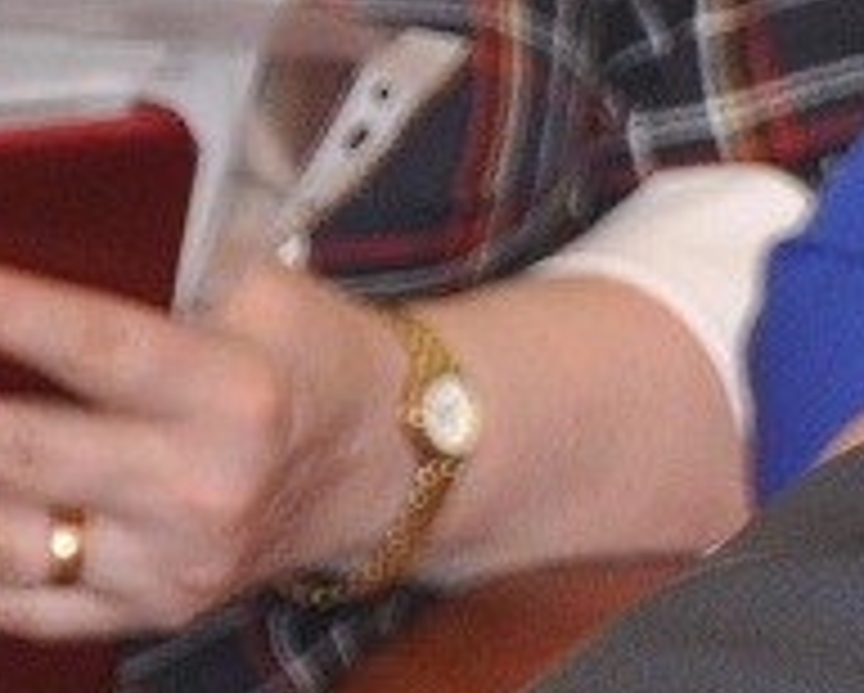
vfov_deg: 1.6
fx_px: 25319
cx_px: 2473
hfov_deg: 1.9
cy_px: 182
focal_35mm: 989
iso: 800
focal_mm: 105
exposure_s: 1/60
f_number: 5.3
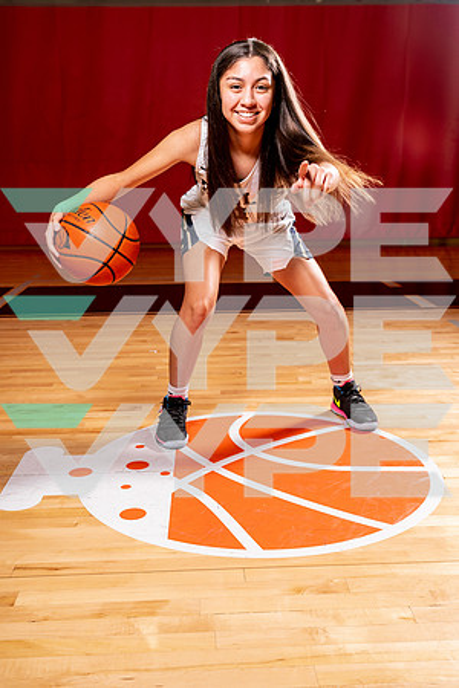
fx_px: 746
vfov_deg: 49.6
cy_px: 344
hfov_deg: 34.2
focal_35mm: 39
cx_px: 230
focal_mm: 39
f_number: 6.3
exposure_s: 1/125
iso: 100
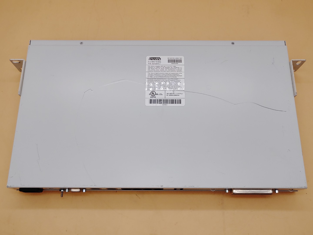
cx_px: 156
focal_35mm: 33
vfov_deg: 42.9
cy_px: 118
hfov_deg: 55.4
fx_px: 298
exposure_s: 1/325
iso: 50
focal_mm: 4.36
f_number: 1.8
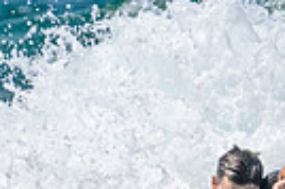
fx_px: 35139
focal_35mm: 4444
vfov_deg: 0.3
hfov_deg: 0.5
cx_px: 398
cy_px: 263
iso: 720
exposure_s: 1/2000
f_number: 11
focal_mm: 800
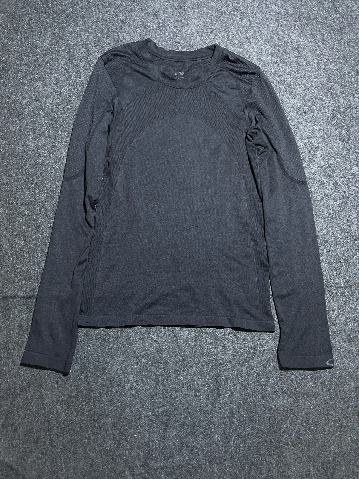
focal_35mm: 26
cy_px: 240
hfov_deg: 53.1
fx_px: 360
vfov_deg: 67.3
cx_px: 180
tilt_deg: -54.6
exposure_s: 1/50
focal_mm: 4.2
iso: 160
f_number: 1.6
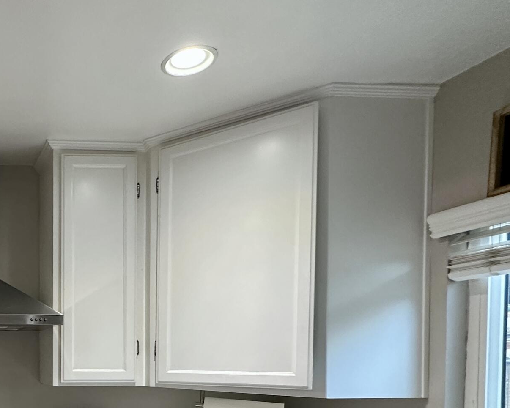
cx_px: -33
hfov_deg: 42.9
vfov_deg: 40.1
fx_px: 513
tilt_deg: -0.5
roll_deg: +0.0
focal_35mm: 34
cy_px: 369
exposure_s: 1/60
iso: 200
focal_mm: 2.22
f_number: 2.2
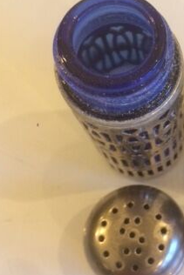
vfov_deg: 32.8
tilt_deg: -72.0
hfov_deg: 21.1
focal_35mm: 61
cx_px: 204
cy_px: 114
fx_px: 467
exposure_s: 1/33
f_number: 2.2
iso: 320
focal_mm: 4.15
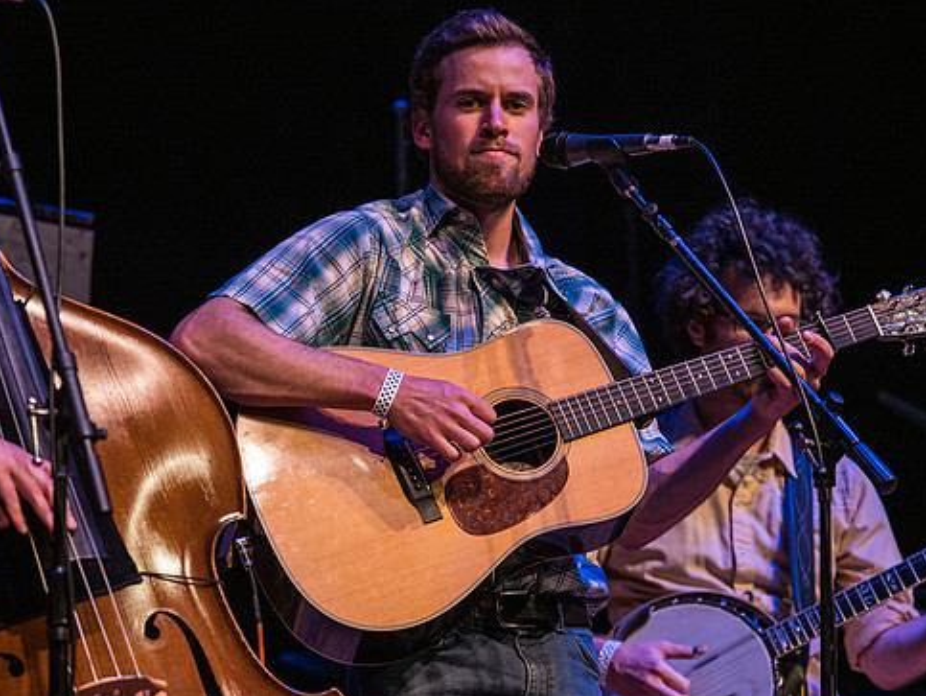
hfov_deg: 8.7
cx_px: 479
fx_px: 6104
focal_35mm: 228
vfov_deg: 6.5
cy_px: 340
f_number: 2.8
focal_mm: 95
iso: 800
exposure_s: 1/400
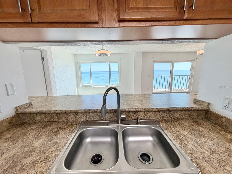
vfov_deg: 85.7
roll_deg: +1.6
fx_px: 94
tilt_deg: -10.1
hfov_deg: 102.1
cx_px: 116
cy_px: 87
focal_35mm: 14
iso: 50
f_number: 2.2
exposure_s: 1/126
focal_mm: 2.22
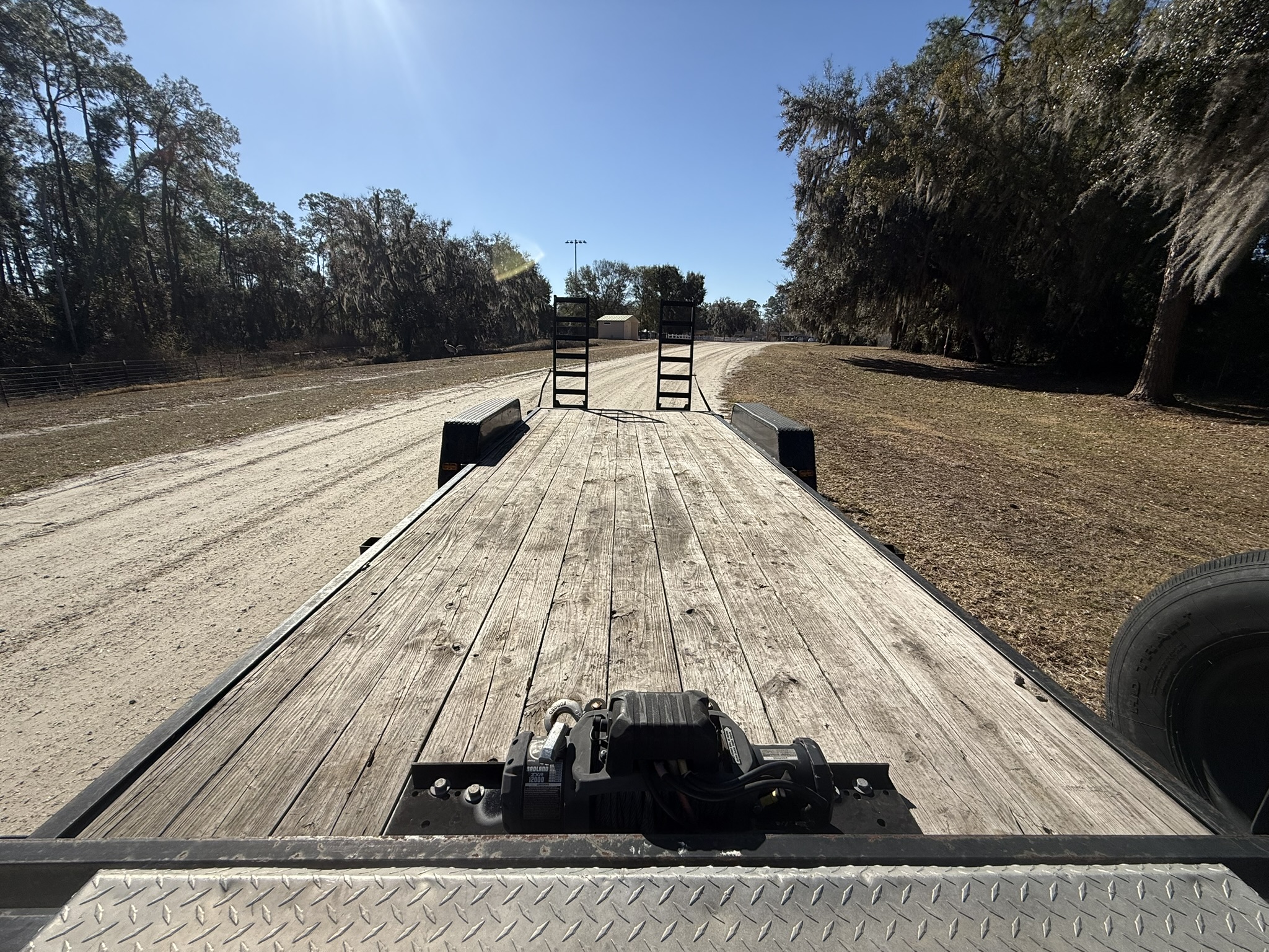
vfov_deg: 85.7
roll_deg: -2.5
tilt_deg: -16.9
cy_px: 476
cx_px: 634
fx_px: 513
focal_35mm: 14
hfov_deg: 102.1
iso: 50
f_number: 2.2
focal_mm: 2.22
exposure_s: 1/4425
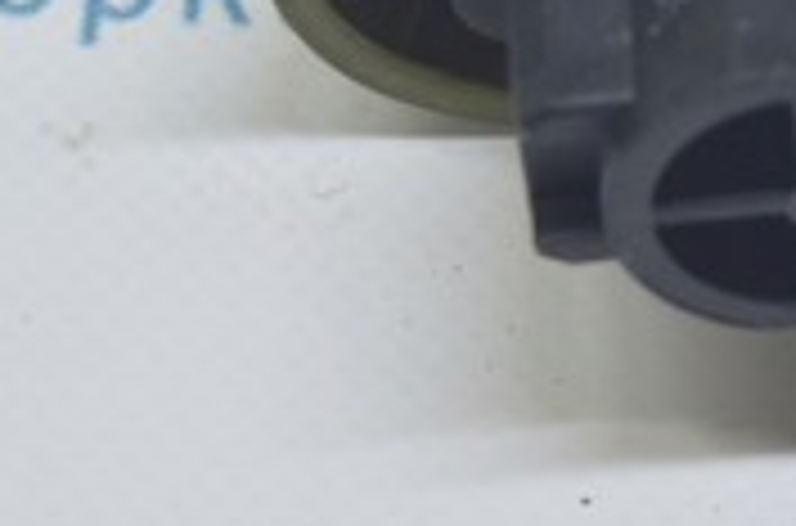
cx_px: 684
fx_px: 6589
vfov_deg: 4.6
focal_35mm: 299
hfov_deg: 6.9
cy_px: -2
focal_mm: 55
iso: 400
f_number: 5.6
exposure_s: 1/20
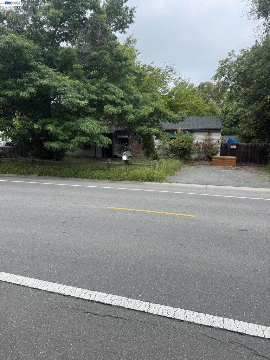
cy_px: 180
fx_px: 250
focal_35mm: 24
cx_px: 135
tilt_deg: -6.0
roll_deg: -0.5
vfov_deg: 71.6
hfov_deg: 56.8
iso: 80
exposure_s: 1/2041
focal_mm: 6.76
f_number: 1.78
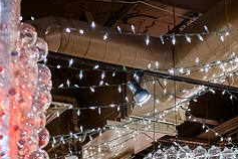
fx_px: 747
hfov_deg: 18.1
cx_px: 113
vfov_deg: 12.0
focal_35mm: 113
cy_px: 168
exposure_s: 1/125
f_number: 2.8
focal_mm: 44
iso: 3200
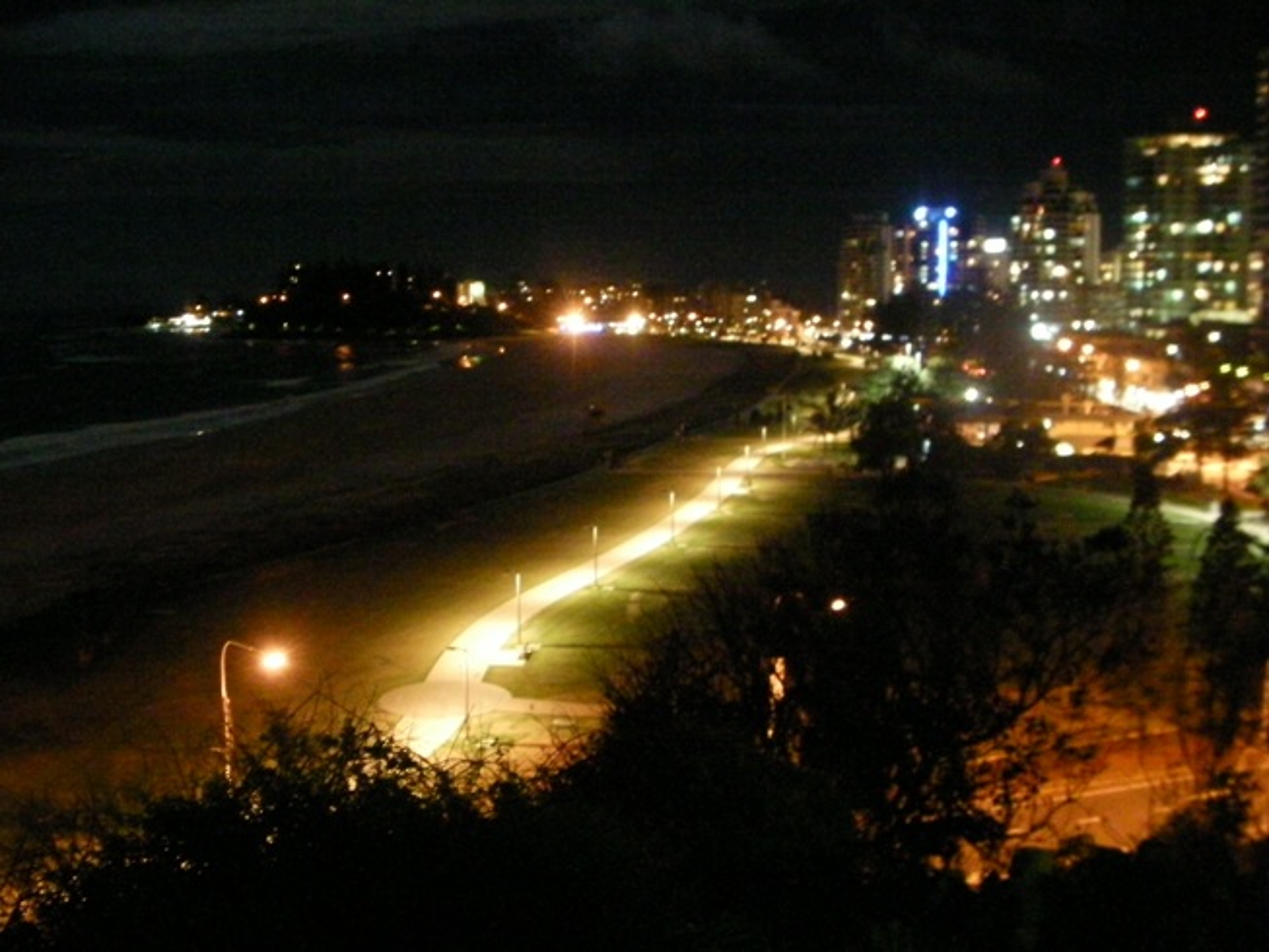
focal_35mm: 38
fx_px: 1393
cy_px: 476
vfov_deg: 37.7
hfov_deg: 49.0
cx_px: 634
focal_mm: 6.3
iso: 800
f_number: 3.5
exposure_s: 1
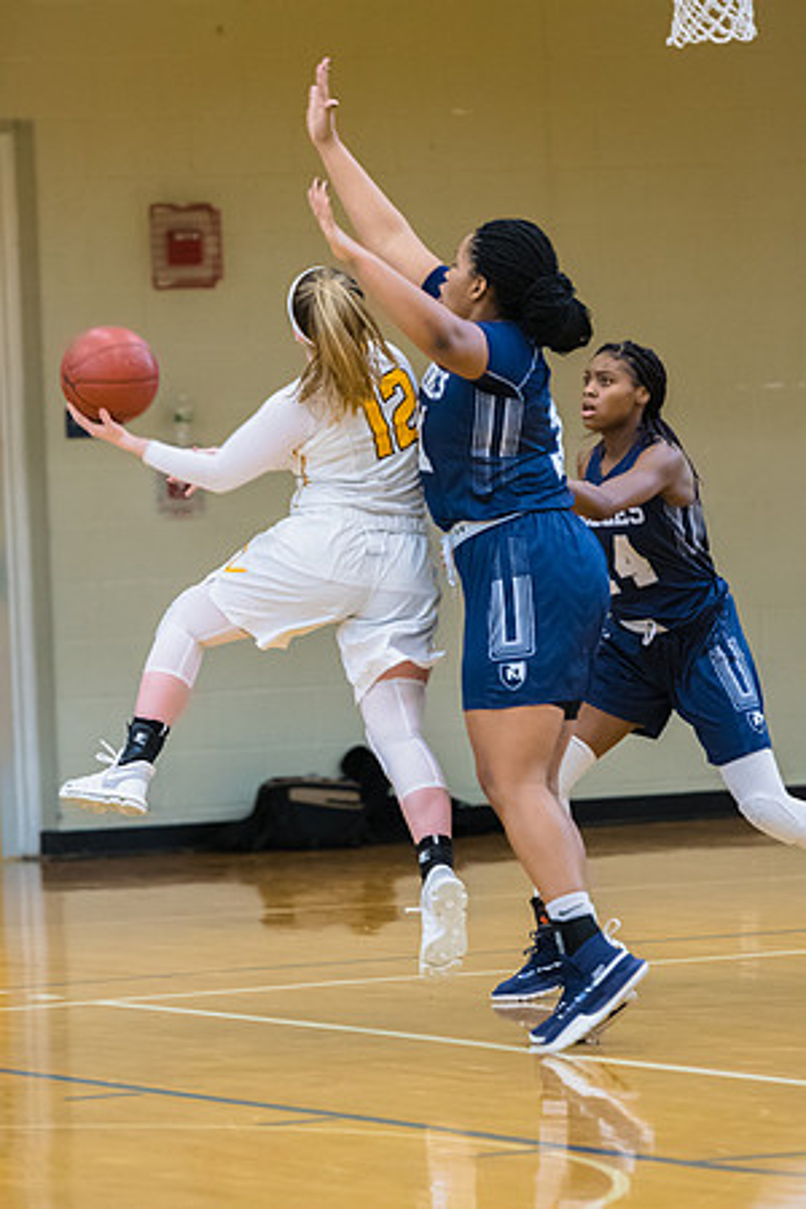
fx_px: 8059
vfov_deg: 8.6
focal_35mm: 240
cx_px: 403
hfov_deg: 5.7
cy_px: 604
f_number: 3.2
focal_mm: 160
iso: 3200
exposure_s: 1/400
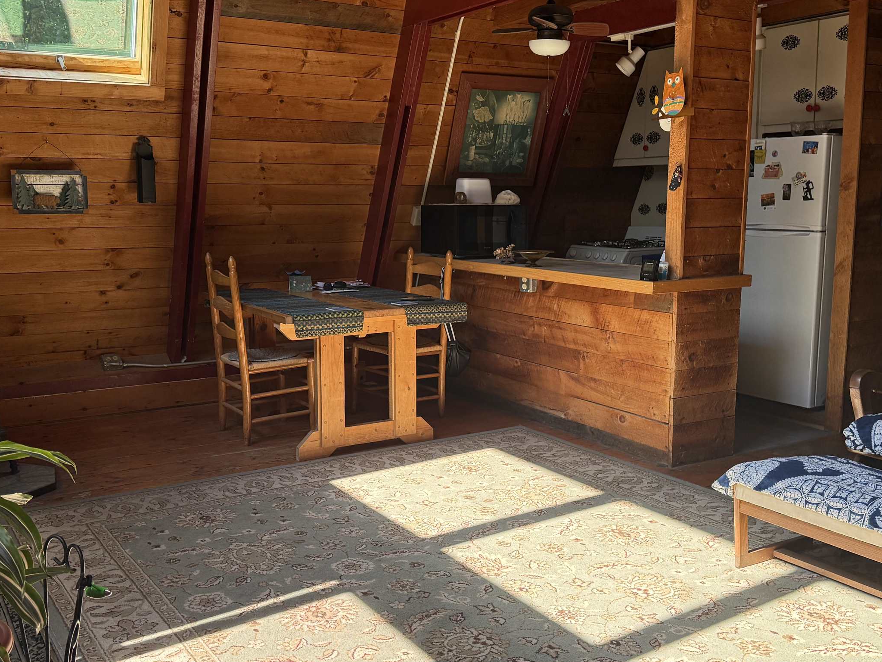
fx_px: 917
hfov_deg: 51.4
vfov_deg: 39.7
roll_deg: +0.5
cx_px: 439
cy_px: 337
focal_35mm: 36
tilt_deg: -9.1
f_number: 1.78
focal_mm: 6.76
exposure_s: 1/230
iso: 200
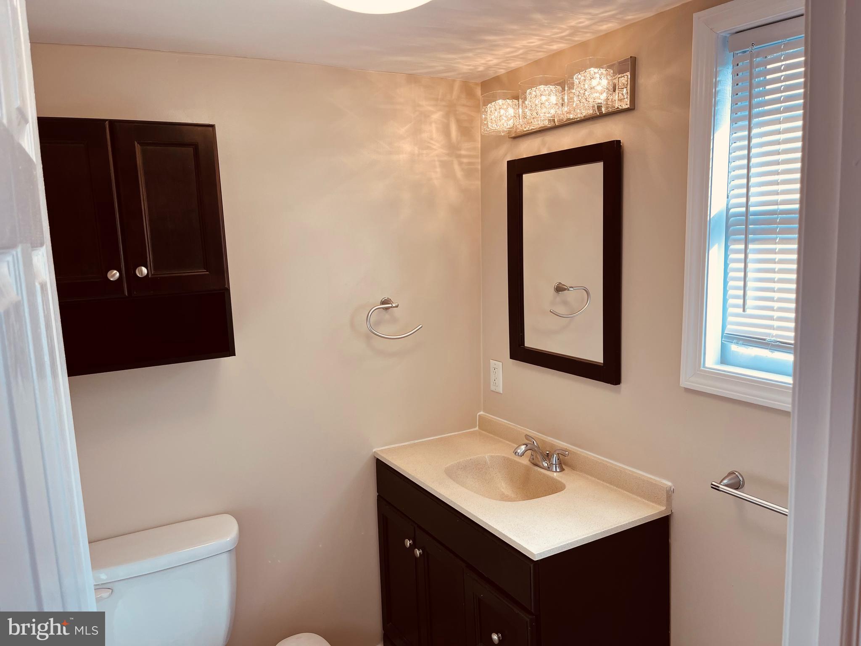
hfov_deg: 67.3
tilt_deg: -8.4
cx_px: 430
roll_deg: +3.1
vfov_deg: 53.1
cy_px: 323
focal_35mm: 26
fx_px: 647
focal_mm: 5.1
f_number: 1.6
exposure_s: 1/120
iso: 40
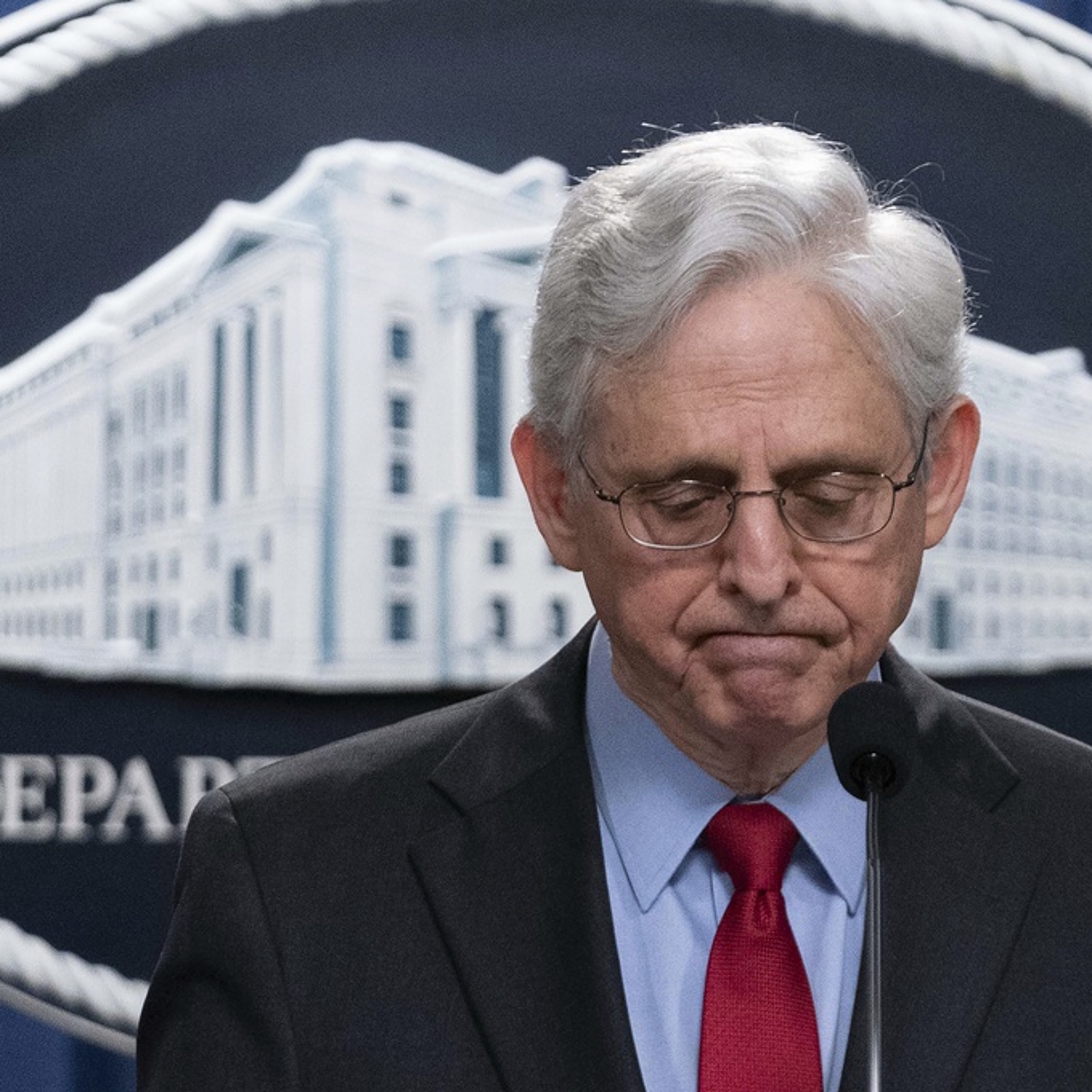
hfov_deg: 6.8
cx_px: 684
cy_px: 546
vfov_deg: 6.8
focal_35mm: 256
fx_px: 9137
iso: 2500
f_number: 3.2
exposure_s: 1/320
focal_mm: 200
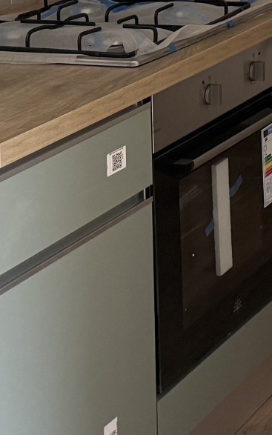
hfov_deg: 10.4
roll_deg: +1.0
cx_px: 629
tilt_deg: -1.4
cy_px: -244
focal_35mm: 111
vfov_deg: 16.8
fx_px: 1316
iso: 160
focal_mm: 6.76
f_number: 1.78
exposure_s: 1/121
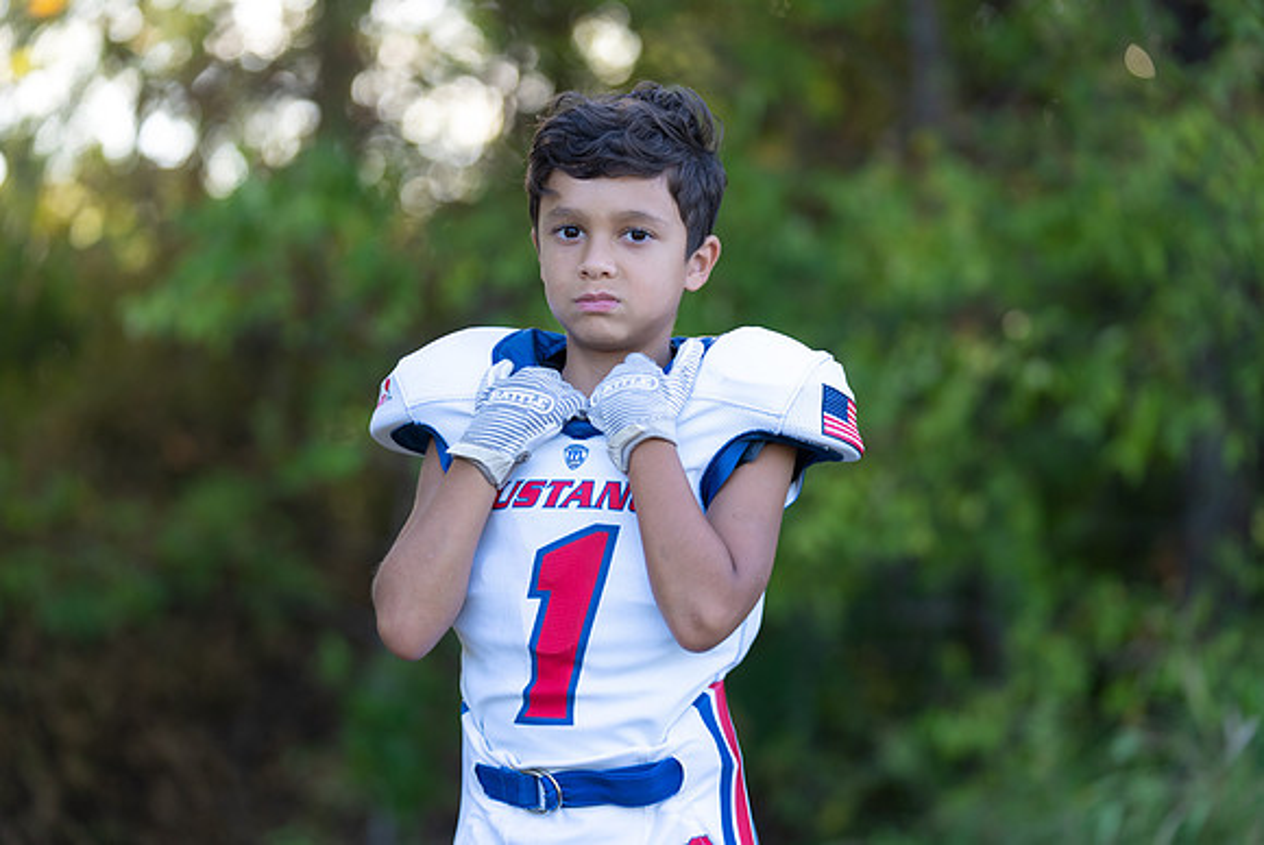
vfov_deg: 11.9
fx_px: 4055
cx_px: 608
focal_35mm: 115
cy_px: 408
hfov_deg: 17.7
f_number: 2.8
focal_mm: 110
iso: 200
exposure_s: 1/320
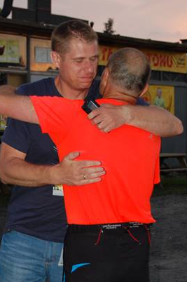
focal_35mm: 103
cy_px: 203
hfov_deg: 13.3
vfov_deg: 19.7
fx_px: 805
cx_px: 77
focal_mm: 46
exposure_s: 1/60
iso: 400
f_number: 5.3
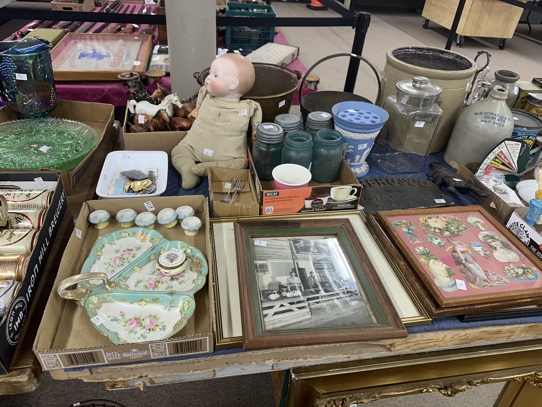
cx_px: 271
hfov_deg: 71.6
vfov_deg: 56.8
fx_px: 376
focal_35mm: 24
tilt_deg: -35.5
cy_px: 204
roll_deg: -4.9
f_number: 1.78
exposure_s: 1/120
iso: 160
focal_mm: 6.86
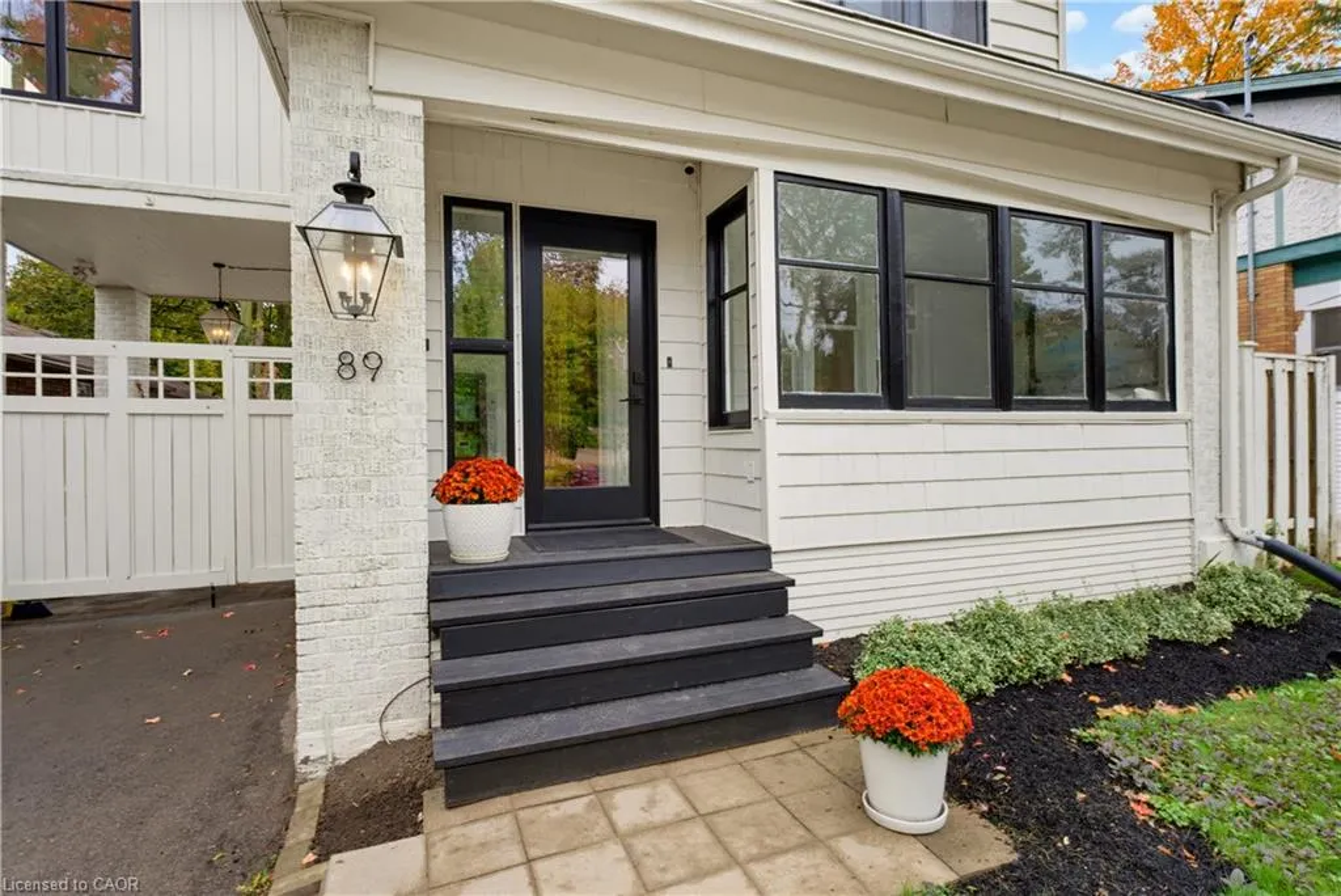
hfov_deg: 90.9
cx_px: 670
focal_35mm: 18
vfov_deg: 68.3
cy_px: 448
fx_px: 660
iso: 800
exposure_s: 1/50
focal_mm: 17.7
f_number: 13
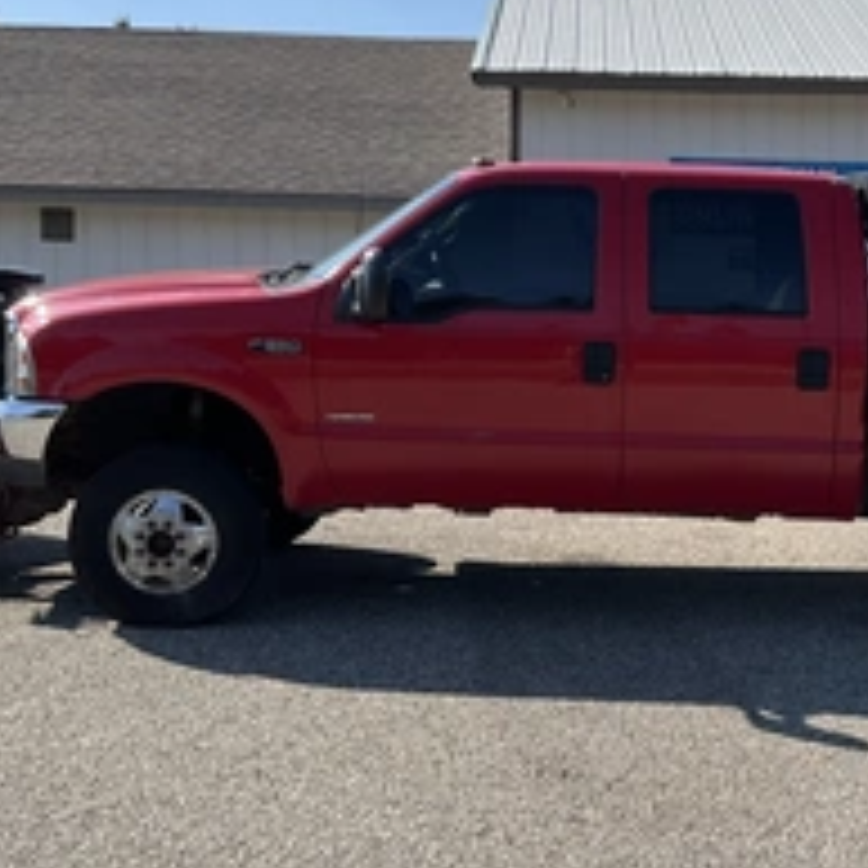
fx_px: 1504
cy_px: 405
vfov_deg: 32.2
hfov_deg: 31.7
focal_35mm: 53
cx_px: 639
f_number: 1.8
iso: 25
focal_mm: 3
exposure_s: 1/1577
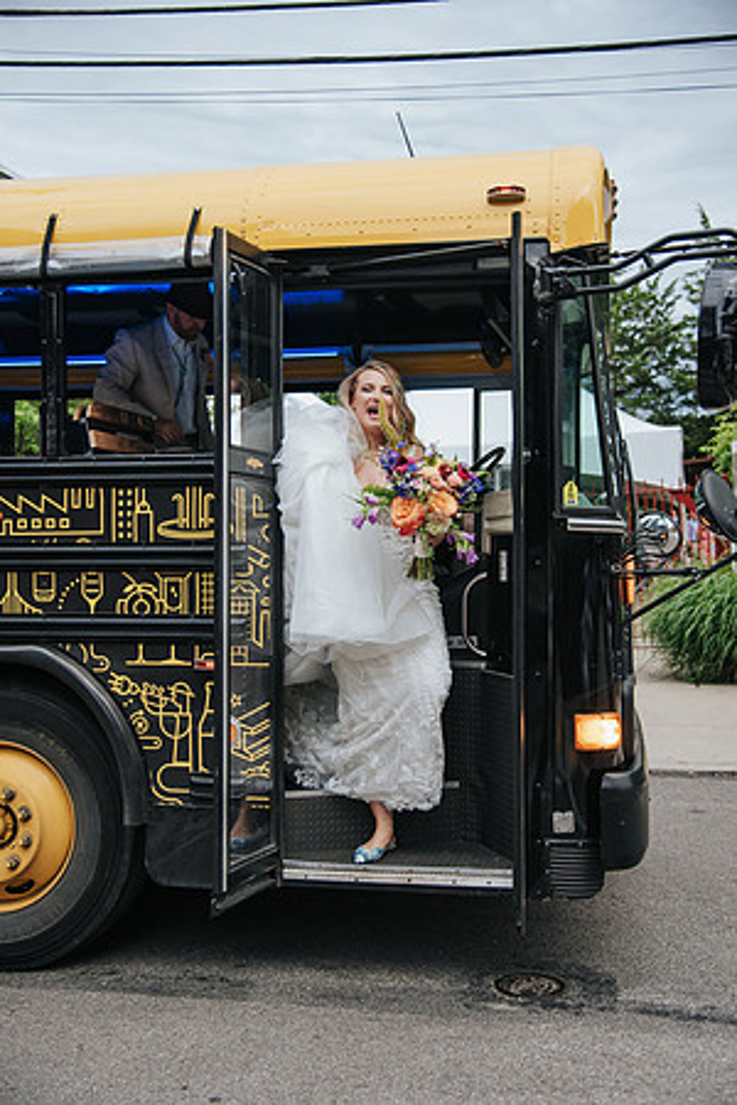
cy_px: 552
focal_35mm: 38
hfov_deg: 35.1
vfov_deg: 50.7
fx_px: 1167
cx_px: 368
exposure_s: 1/250
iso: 500
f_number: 4
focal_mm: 38
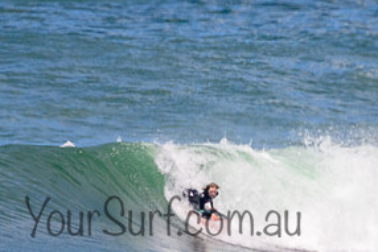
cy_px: 224
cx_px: 159
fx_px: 23426
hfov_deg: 0.9
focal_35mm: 2230
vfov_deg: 0.6
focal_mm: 800
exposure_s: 1/2000
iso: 800
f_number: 11
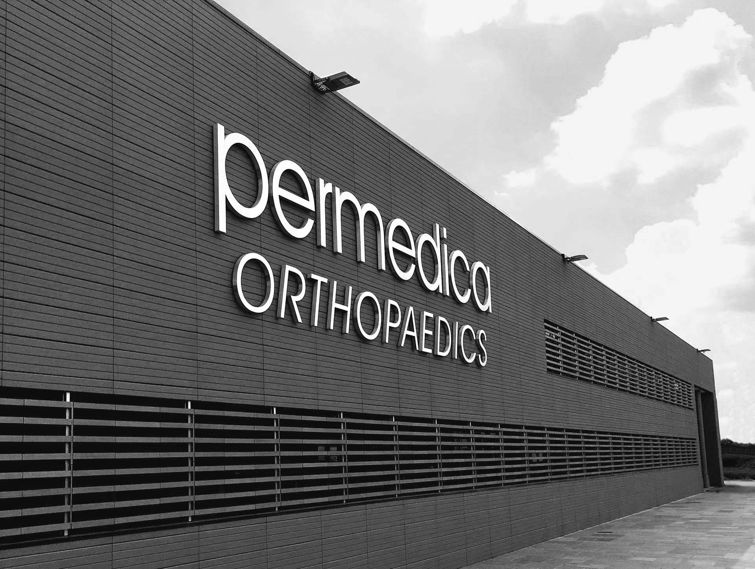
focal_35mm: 29
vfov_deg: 48.3
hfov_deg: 61.6
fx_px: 633
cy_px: 284
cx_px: 378
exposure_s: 1/1923
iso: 25
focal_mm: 4.15
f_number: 2.2
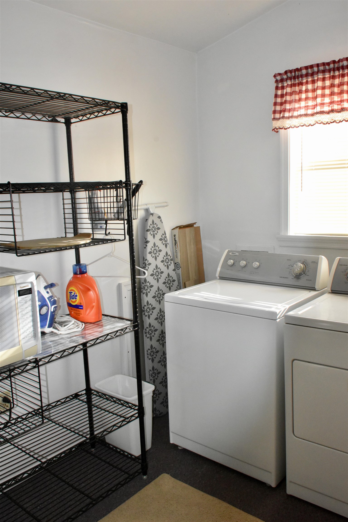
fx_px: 457
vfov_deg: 59.5
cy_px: 261
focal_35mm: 32
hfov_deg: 41.7
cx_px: 174
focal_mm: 21
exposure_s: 1/60
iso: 2800
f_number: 14
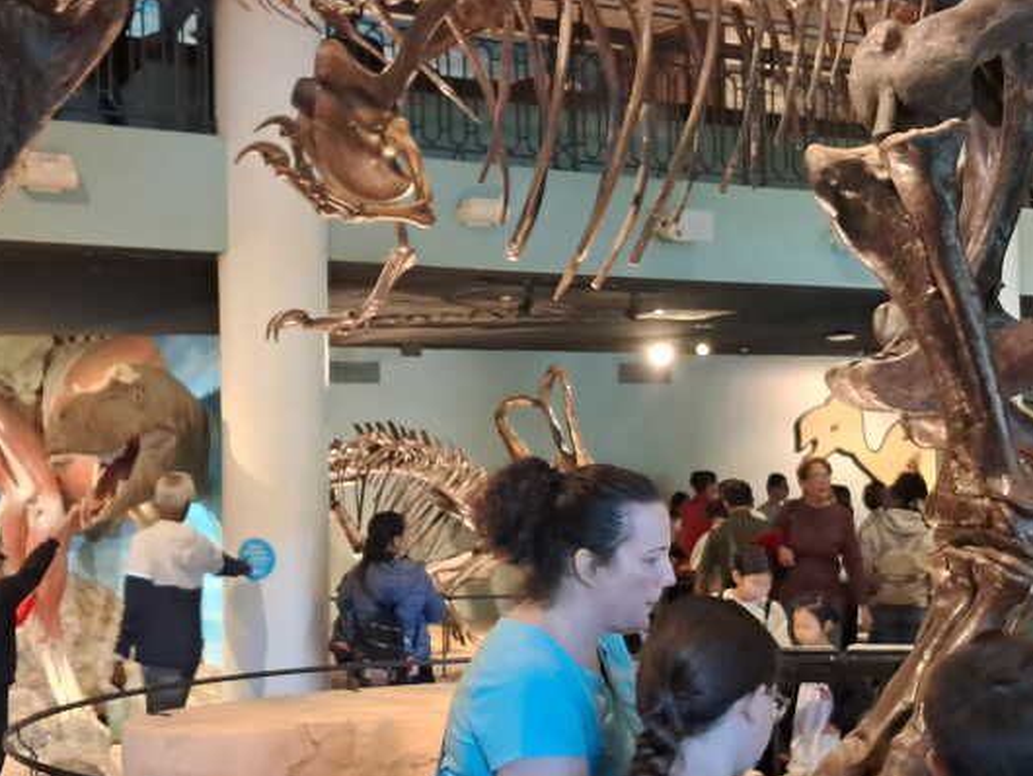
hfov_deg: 34.3
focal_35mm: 56
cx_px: 561
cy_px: 426
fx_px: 1672
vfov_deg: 26.1
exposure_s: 1/25
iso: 800
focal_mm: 4
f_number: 1.8
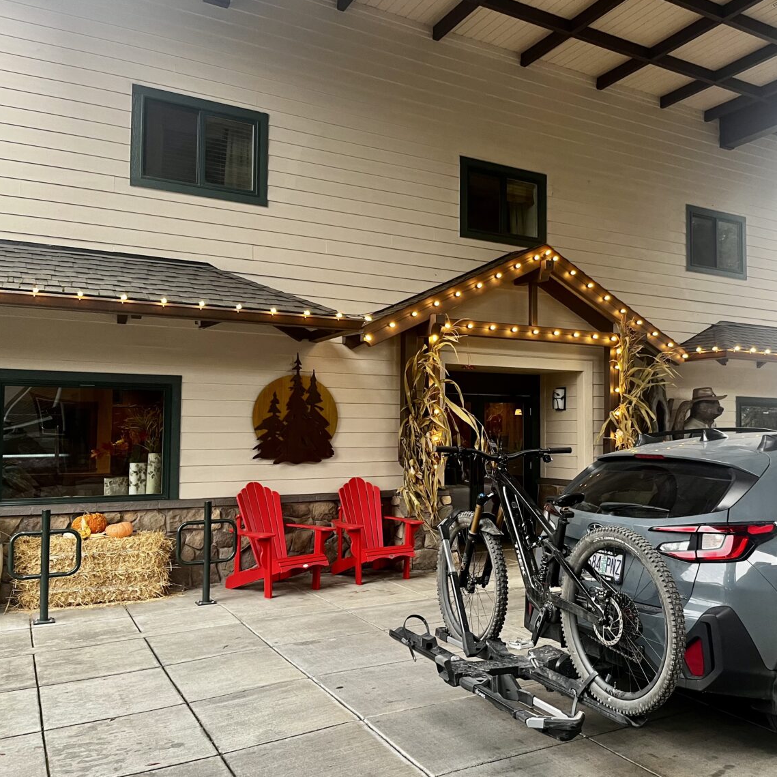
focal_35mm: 31
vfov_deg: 52.5
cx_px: 510
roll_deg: -0.1
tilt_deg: +2.4
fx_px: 787
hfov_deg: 51.7
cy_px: 386
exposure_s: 1/60
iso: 100
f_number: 1.6
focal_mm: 5.1
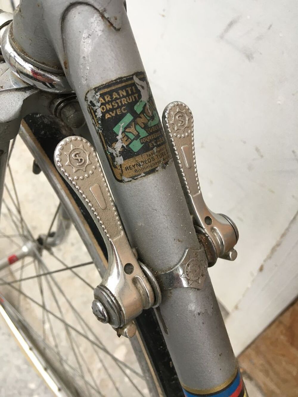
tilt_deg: -53.7
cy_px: 198
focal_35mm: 29
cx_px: 149
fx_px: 333
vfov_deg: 61.7
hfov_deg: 48.2
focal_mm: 4.15
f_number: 2.2
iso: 40
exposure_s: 1/33
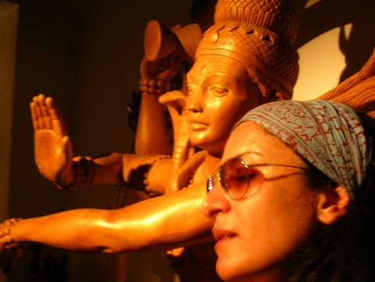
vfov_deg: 28.5
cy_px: 179
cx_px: 188
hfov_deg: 37.5
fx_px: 553
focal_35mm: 51
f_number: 2.9
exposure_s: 1/8
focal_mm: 5.8
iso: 100
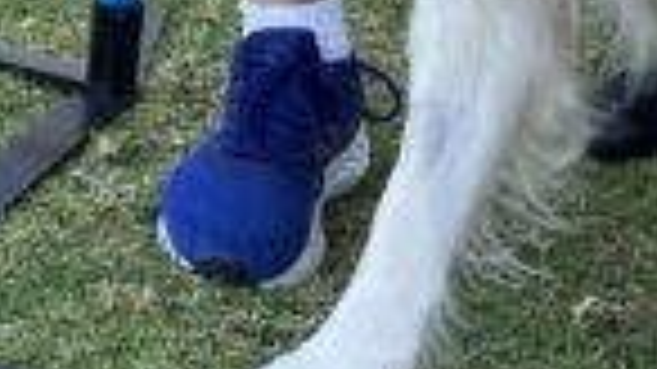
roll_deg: -3.9
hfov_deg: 13.6
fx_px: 2595
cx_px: -306
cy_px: -248
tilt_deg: -14.4
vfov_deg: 7.9
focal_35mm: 149
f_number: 1.6
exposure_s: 1/329
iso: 50
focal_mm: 5.1
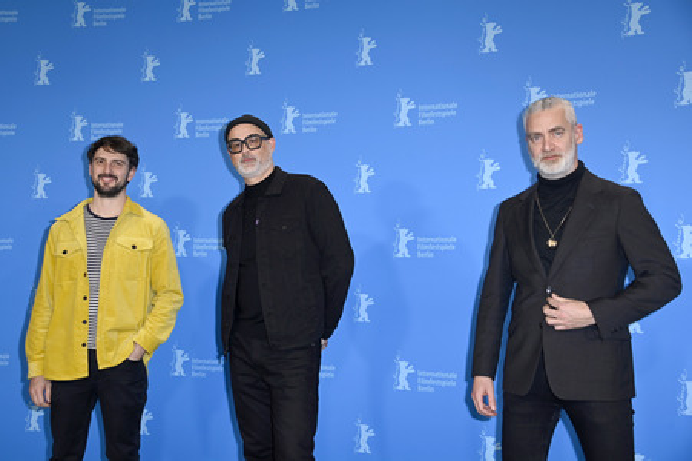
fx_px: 960
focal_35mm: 50
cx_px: 346
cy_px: 230
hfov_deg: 39.6
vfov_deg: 27.0
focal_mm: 50
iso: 800
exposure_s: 1/200
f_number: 5
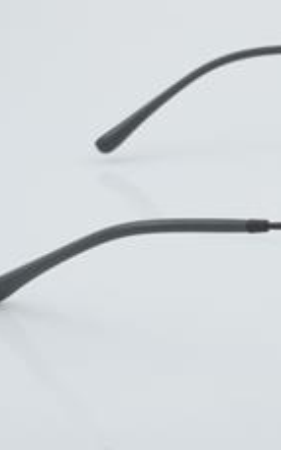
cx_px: 356
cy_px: 197
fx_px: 1470
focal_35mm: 120
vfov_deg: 17.4
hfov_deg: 10.7
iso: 100
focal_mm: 45
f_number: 32
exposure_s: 1/4
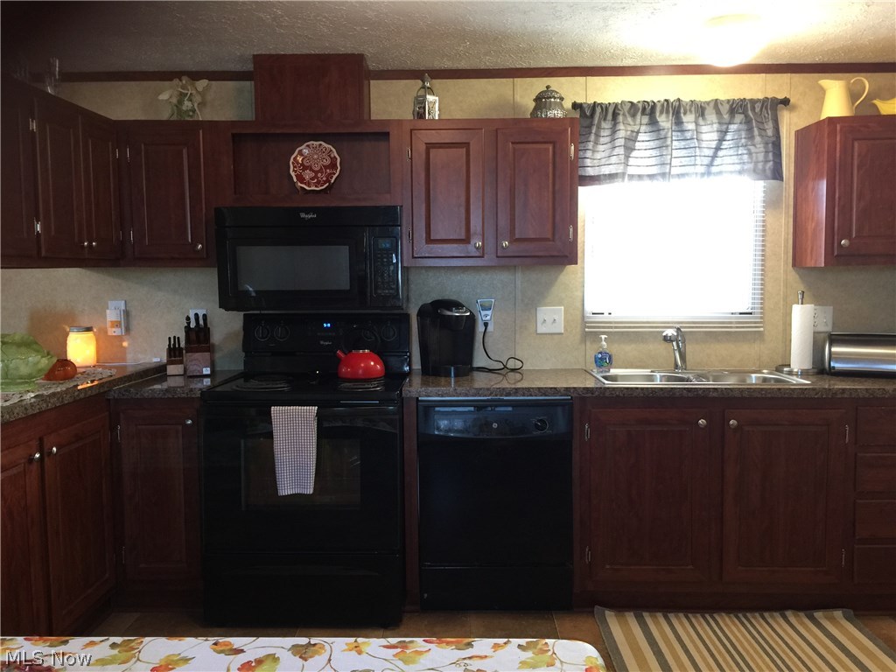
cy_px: 336
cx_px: 448
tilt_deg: -5.1
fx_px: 751
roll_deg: -0.2
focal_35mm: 29
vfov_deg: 48.2
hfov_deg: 61.7
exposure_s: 1/15
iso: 80
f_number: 2.2
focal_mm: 4.15
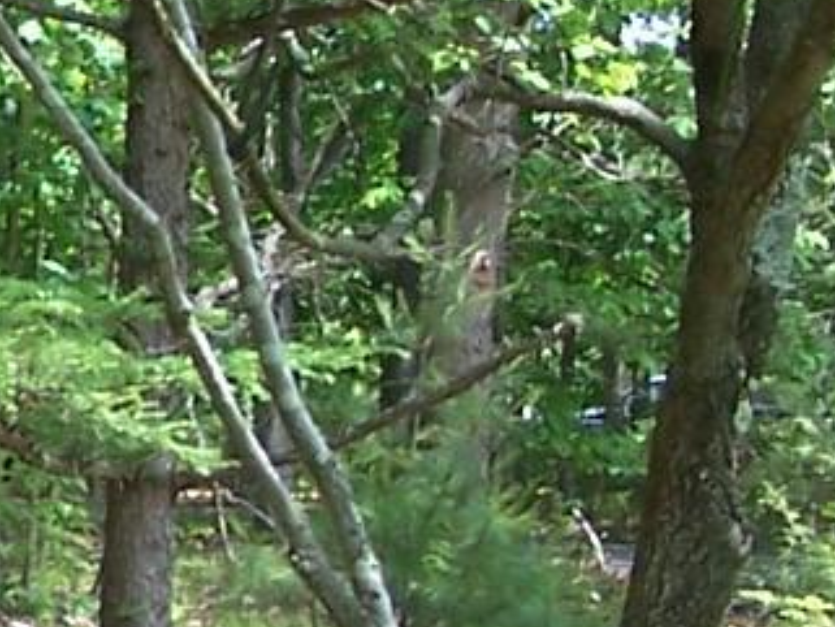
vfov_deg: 7.6
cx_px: -489
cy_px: 245
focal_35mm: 196
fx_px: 4730
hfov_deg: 9.7
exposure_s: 1/180
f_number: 2.8
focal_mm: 6.3
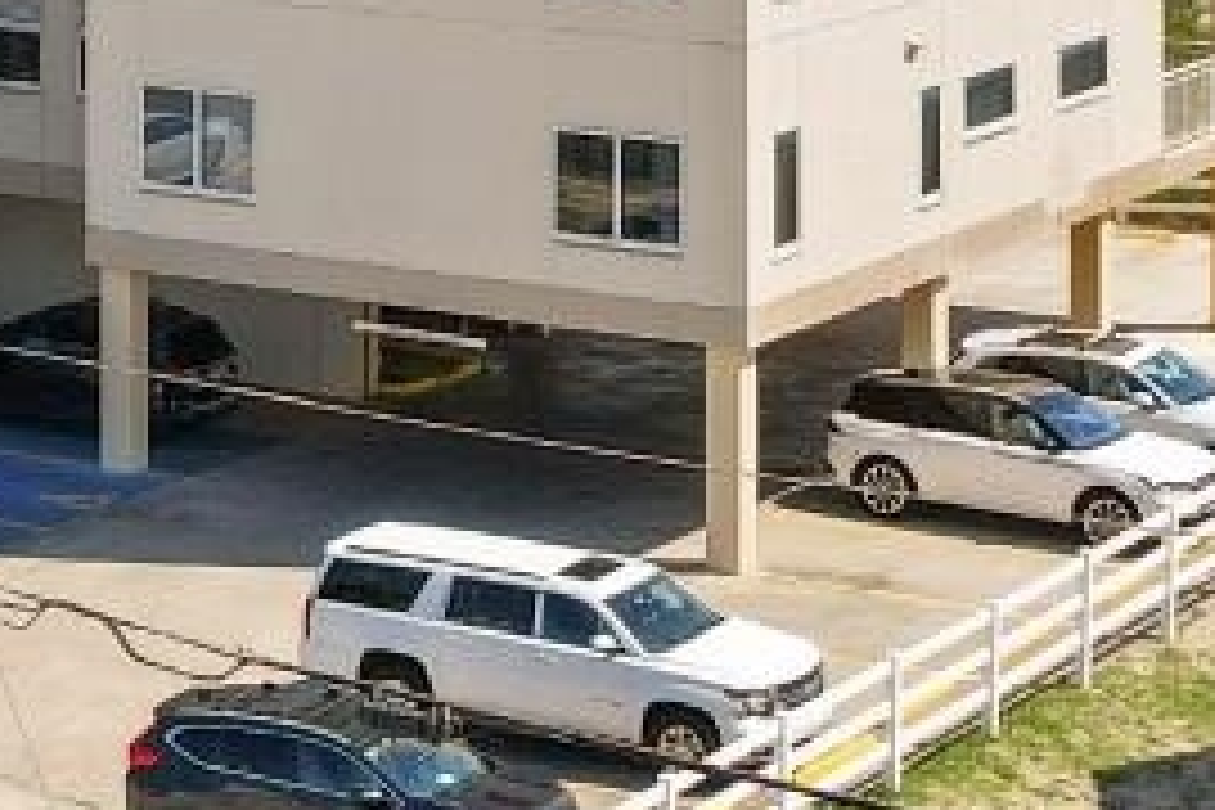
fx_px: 4455
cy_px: -720
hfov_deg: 15.0
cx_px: -202
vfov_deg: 9.8
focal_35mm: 132
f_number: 2.8
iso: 100
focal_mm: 8.38
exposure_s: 1/640
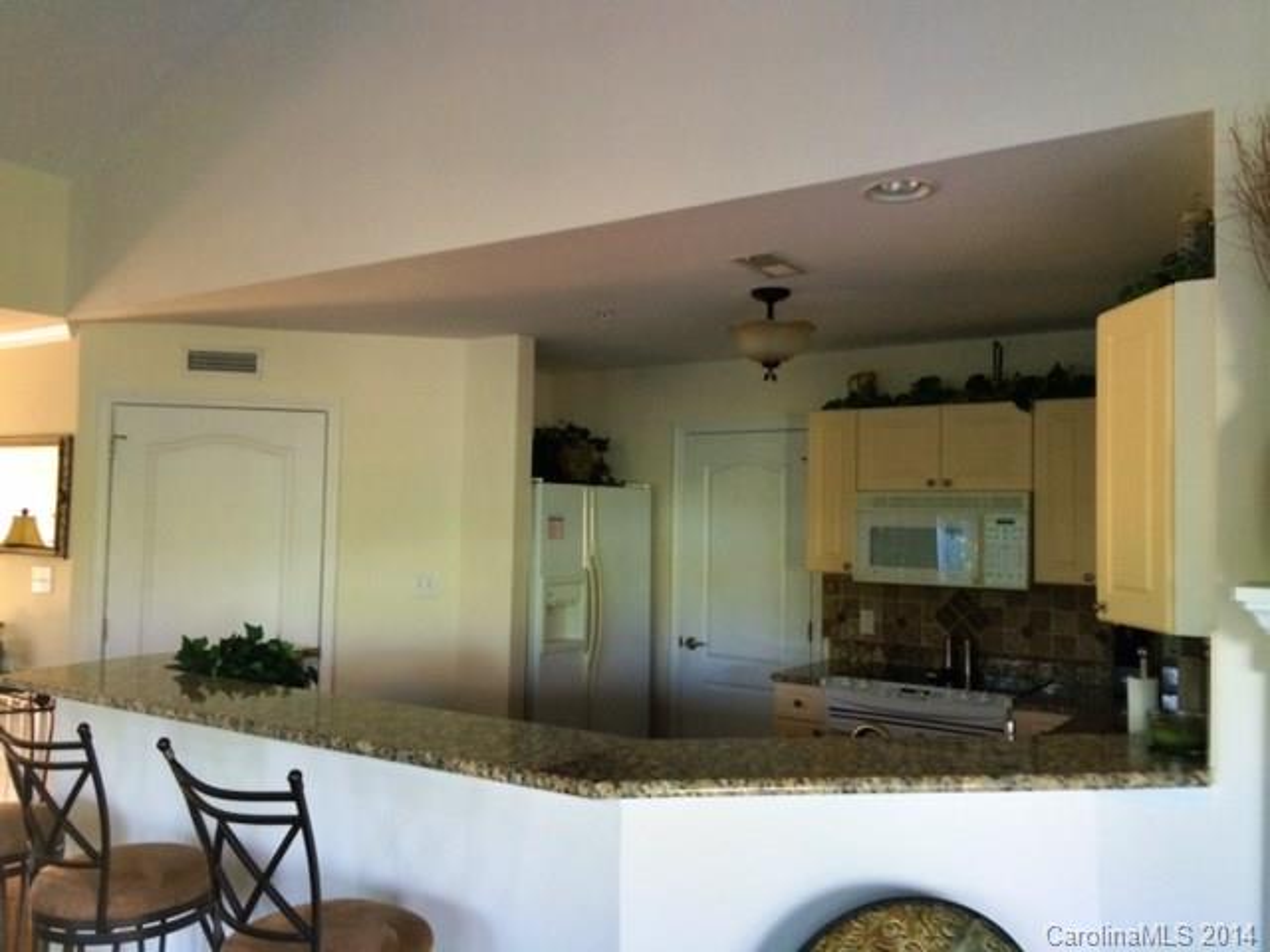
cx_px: 635
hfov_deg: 60.0
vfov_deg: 46.8
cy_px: 476
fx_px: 1101
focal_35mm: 30
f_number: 2.2
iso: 100
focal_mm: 4.12
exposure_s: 1/30
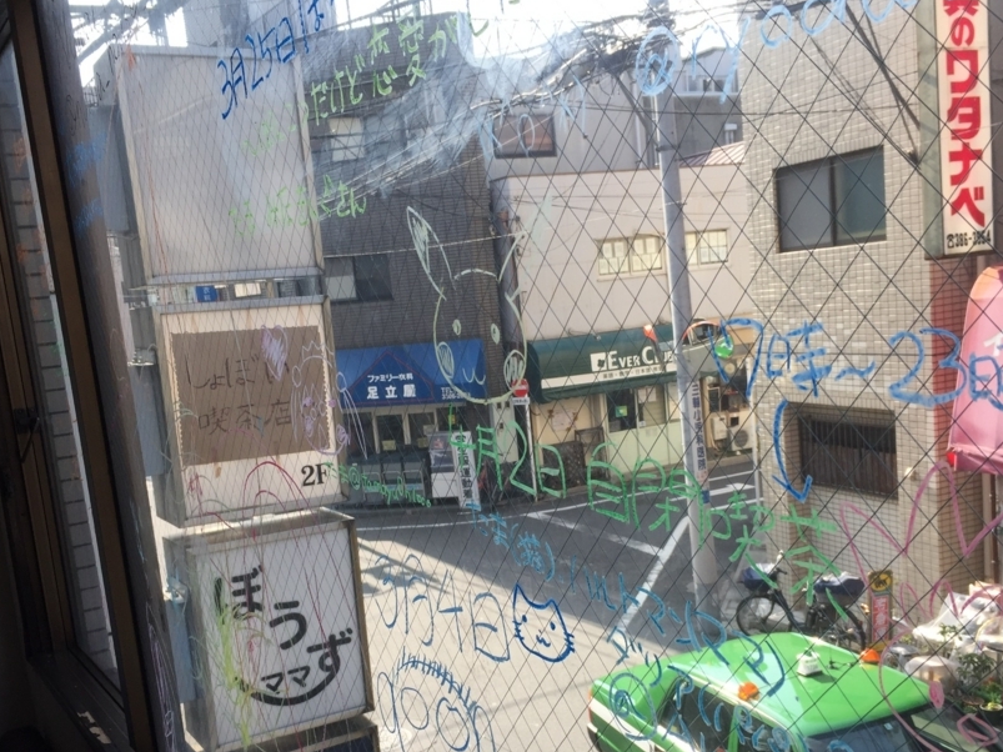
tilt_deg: -9.2
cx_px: 498
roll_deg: +3.9
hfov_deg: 50.1
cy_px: 472
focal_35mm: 37
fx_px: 1072
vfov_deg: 38.4
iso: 32
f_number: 2.2
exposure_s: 1/421
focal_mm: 4.15
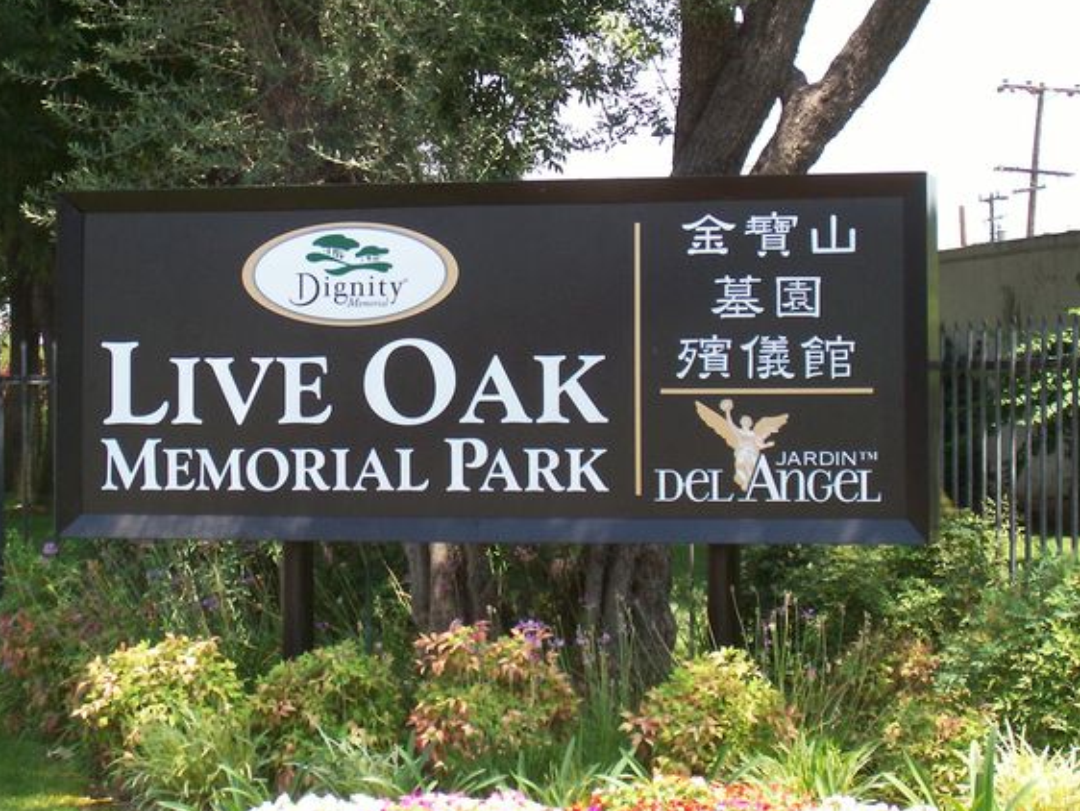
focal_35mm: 105
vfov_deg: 14.1
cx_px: 463
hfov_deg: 18.7
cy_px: 342
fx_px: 3277
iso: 80
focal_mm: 13.5
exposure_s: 1/216
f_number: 4
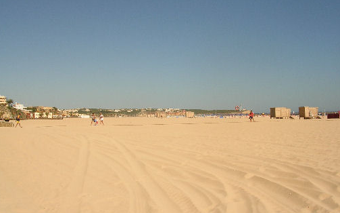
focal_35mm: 41
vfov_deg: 31.2
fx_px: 380
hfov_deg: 48.2
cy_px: 100
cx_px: 168
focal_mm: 5.8
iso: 50
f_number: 5.6
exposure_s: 1/490
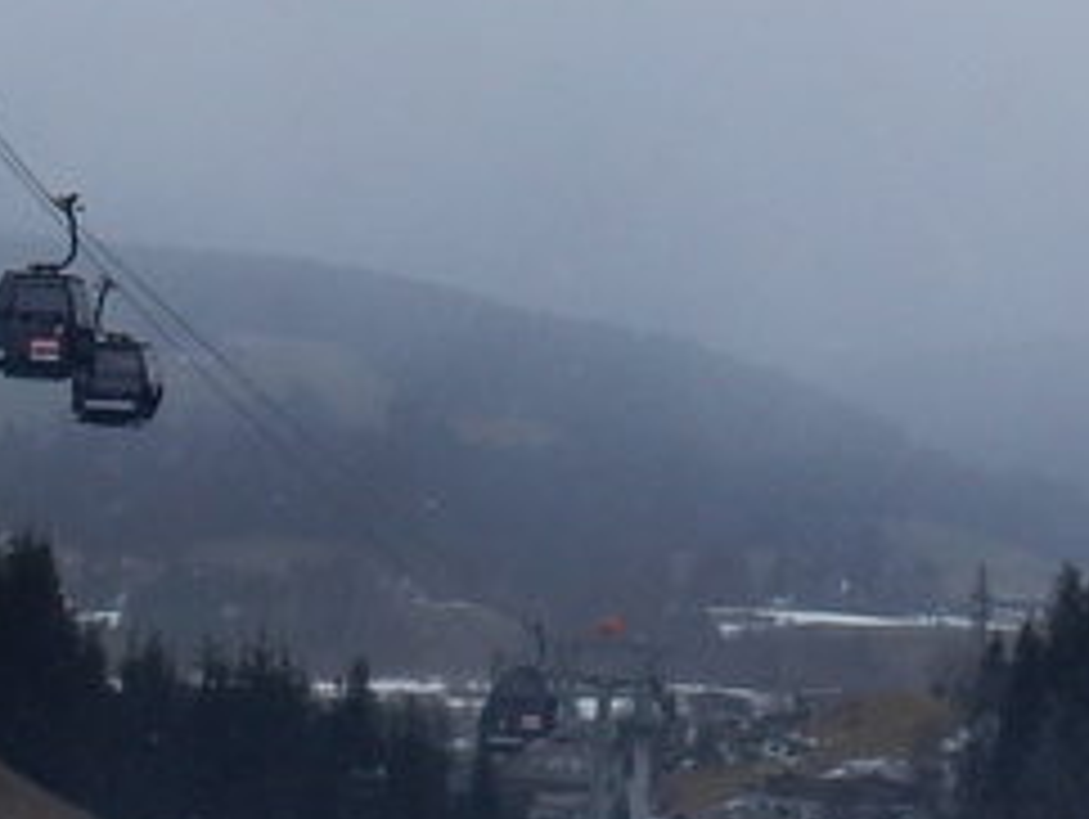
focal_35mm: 132
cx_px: 338
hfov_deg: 14.9
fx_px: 4157
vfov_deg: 11.2
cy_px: 162
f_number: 3.7
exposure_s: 1/1250
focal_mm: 4.5
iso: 125
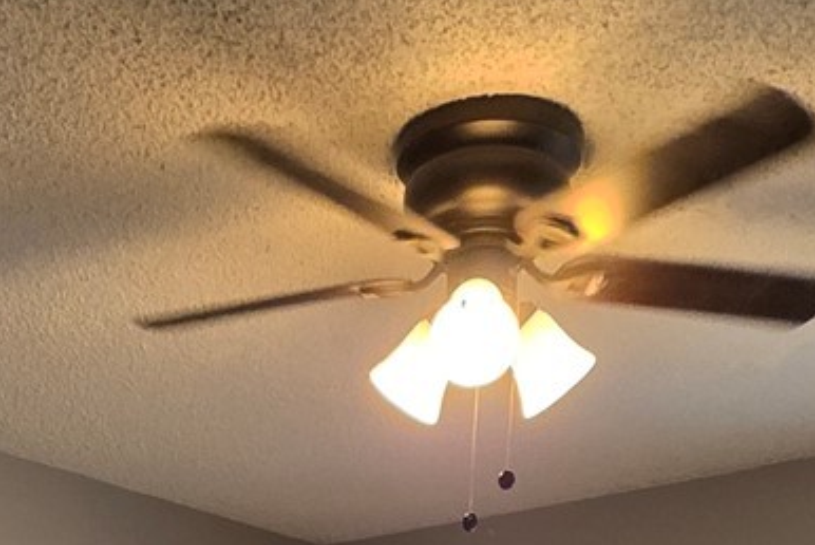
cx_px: 247
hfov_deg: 35.1
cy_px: 1141
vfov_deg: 16.8
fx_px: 1269
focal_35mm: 56
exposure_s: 1/120
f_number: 1.9
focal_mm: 2.2
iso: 250
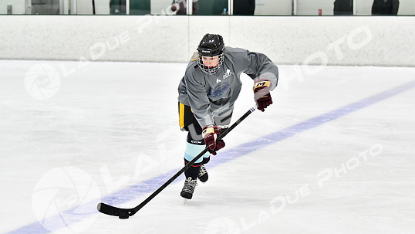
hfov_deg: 17.6
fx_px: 1343
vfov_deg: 9.9
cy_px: 122
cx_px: 203
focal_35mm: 122
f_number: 2.8
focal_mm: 72
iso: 5000
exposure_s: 1/1250
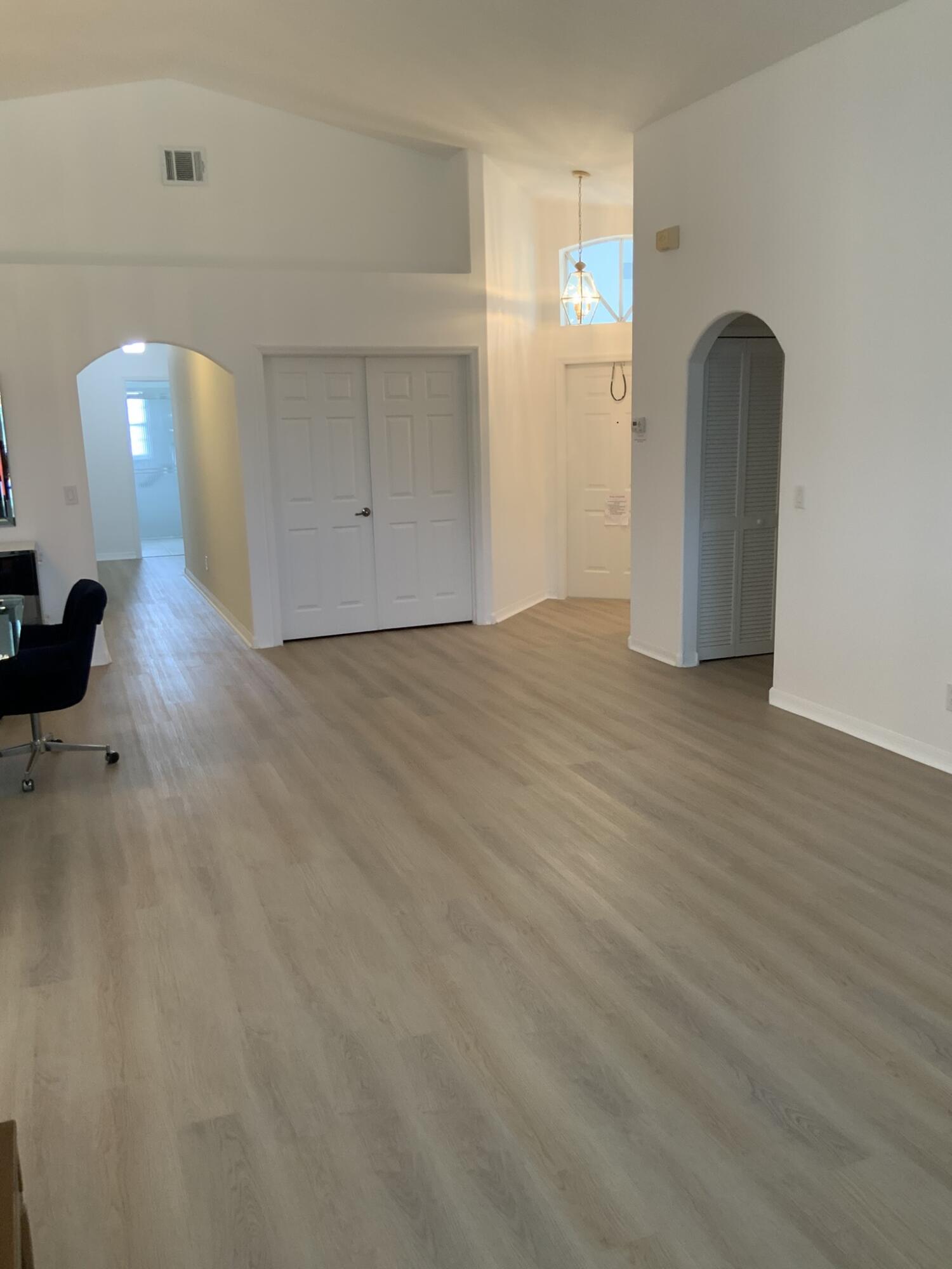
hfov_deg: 48.2
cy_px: 634
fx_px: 1063
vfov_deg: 61.7
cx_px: 476
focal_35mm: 29
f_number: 1.8
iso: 100
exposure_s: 1/60
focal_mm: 3
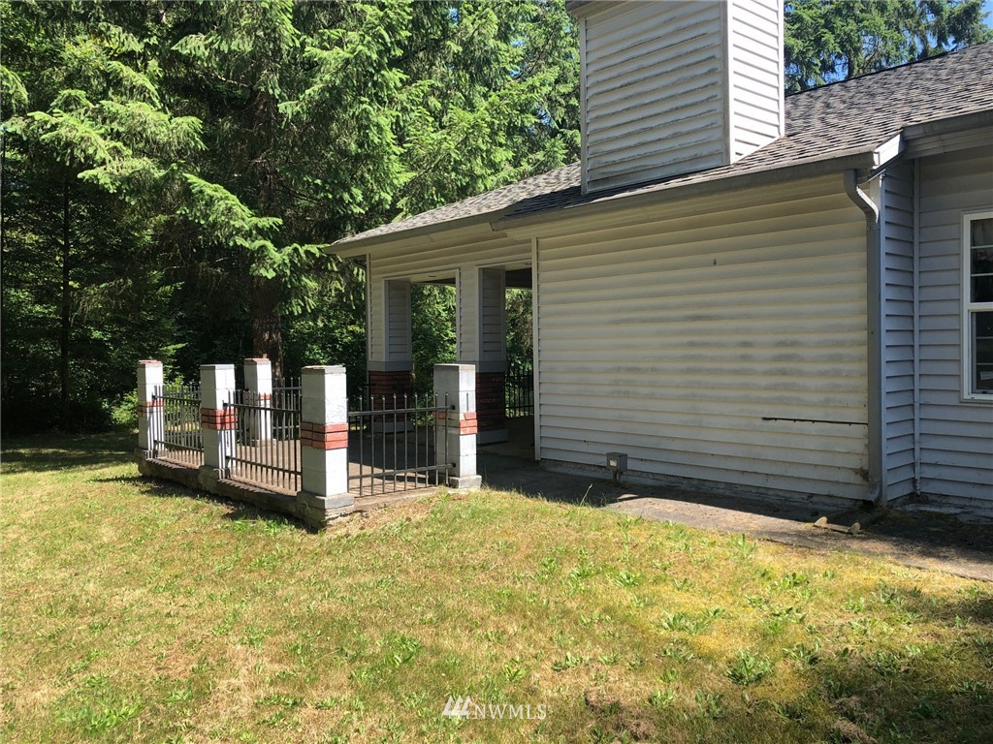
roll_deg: +2.2
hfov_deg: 63.4
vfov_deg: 49.7
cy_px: 372
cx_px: 496
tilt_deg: -0.2
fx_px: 803
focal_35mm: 28
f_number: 1.8
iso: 20
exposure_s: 1/631
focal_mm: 3.99
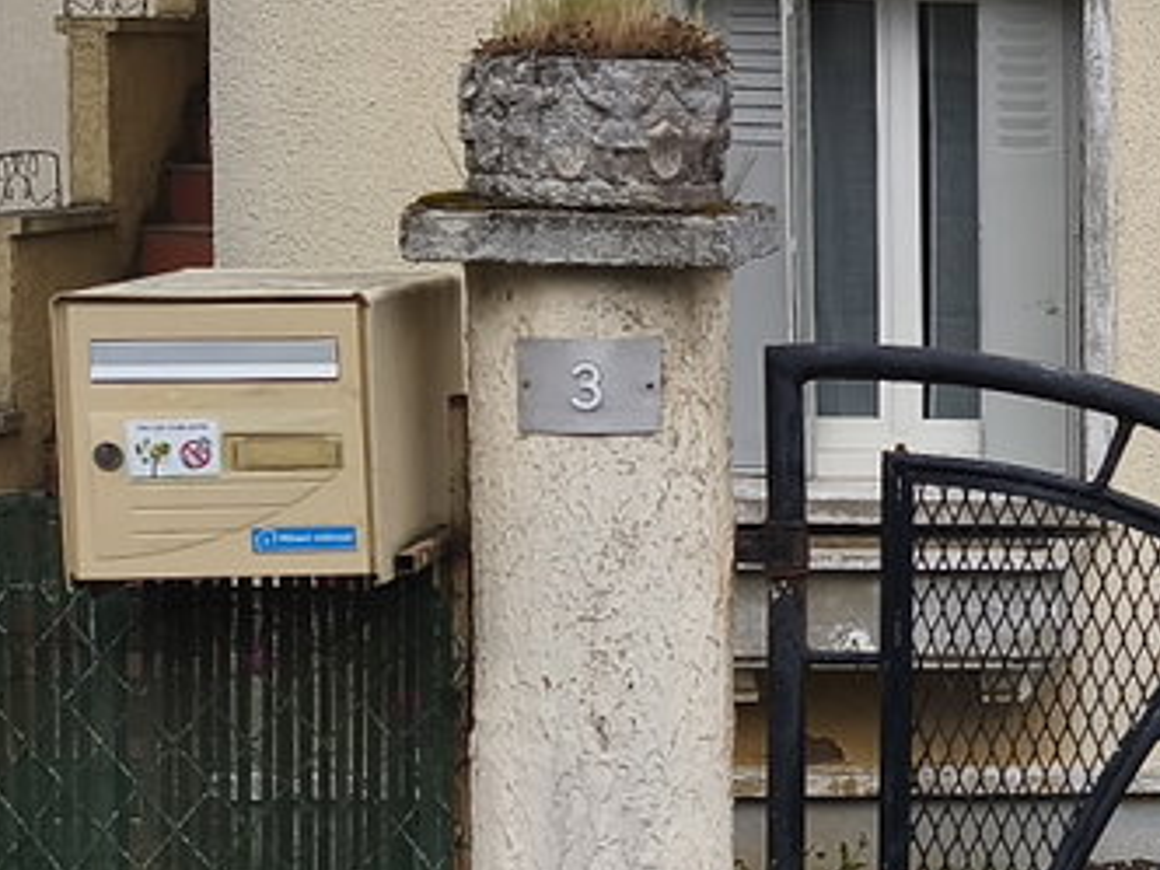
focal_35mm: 111
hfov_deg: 15.6
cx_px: 1992
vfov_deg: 13.3
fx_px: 3720
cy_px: 468
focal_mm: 6.18
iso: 50
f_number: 1.65
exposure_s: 1/739
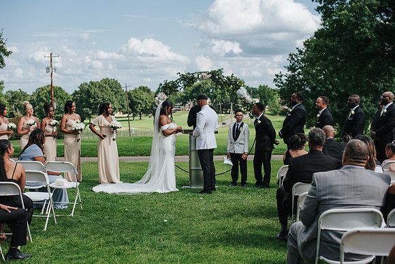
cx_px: 198
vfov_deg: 26.1
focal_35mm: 52
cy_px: 132
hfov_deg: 38.4
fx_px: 567
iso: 110
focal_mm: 50
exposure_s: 1/1600
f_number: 3.2
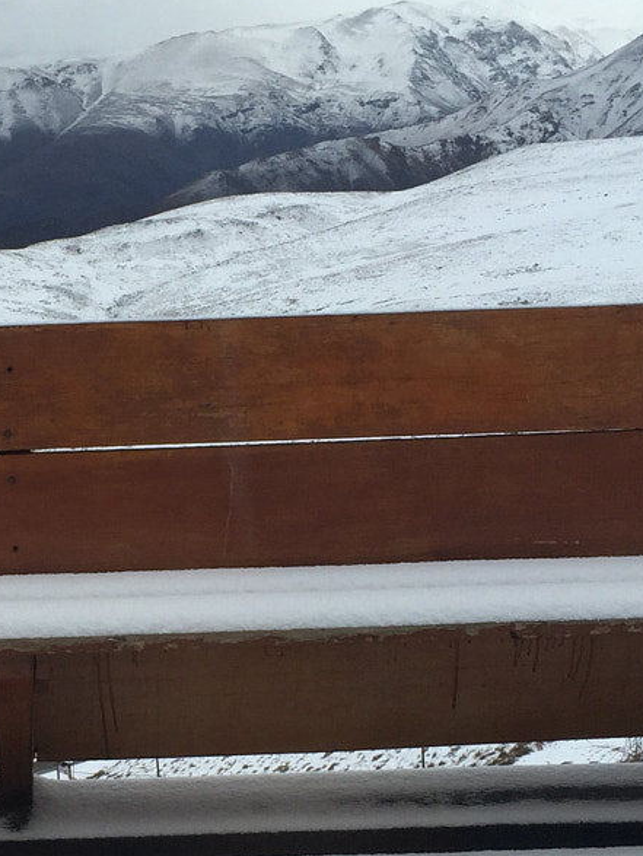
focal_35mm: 79
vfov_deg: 24.6
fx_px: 1954
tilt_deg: -11.4
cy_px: 531
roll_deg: +1.0
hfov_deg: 18.4
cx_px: 87
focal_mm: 4.15
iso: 32
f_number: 2.2
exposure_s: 1/549
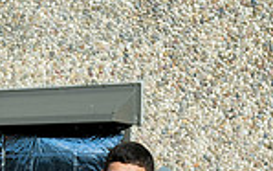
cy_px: 371
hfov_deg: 12.0
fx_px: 1302
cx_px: 79
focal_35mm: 175
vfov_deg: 7.2
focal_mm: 57
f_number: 5.6
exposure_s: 1/4000
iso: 400
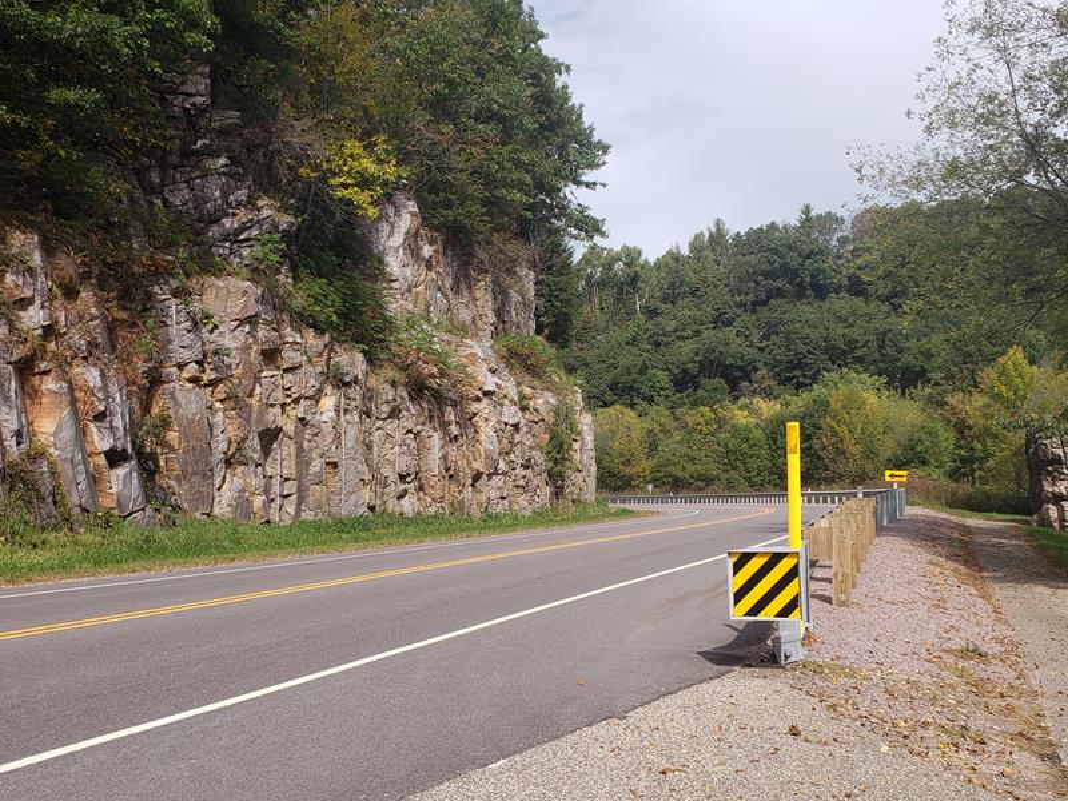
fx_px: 802
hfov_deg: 67.3
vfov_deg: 53.1
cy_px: 400
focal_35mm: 26
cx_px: 534
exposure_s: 1/1238
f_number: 2.4
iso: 50
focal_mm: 4.3
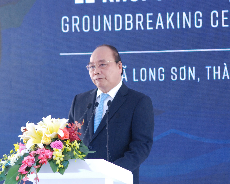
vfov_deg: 5.2
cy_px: 93
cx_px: 123
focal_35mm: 299
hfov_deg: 6.5
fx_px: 2032
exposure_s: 1/125
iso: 1000
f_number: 5.3
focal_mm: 165
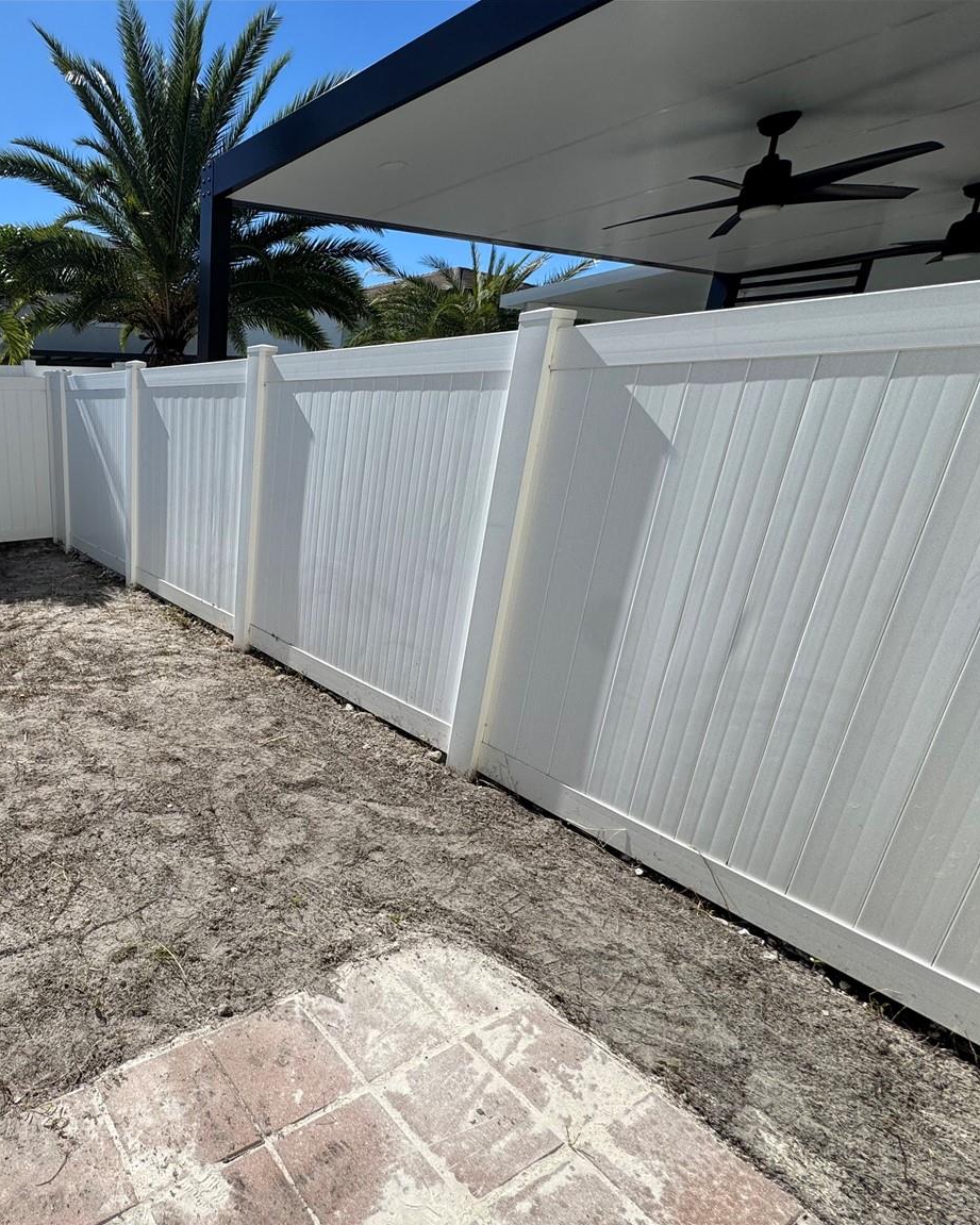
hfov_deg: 62.6
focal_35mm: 19
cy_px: 638
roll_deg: +0.2
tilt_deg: -19.2
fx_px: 689
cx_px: 150
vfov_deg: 83.2
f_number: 2.2
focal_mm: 2.22
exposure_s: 1/2273
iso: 50
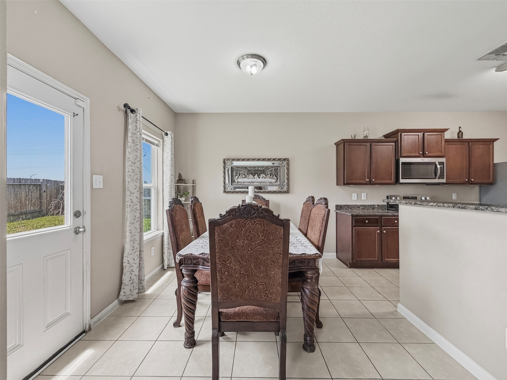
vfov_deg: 85.7
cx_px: 254
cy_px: 190
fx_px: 205
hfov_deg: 102.1
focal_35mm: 14
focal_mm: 2.2
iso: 200
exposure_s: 1/120
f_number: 2.2
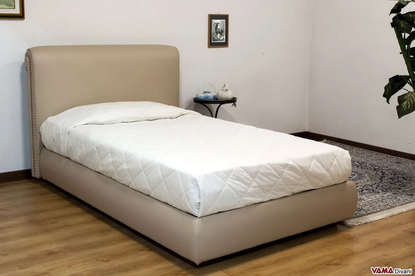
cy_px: 138
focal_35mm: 48
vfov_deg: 28.0
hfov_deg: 41.2
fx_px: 553
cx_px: 208
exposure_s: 13
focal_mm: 32
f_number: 29
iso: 100
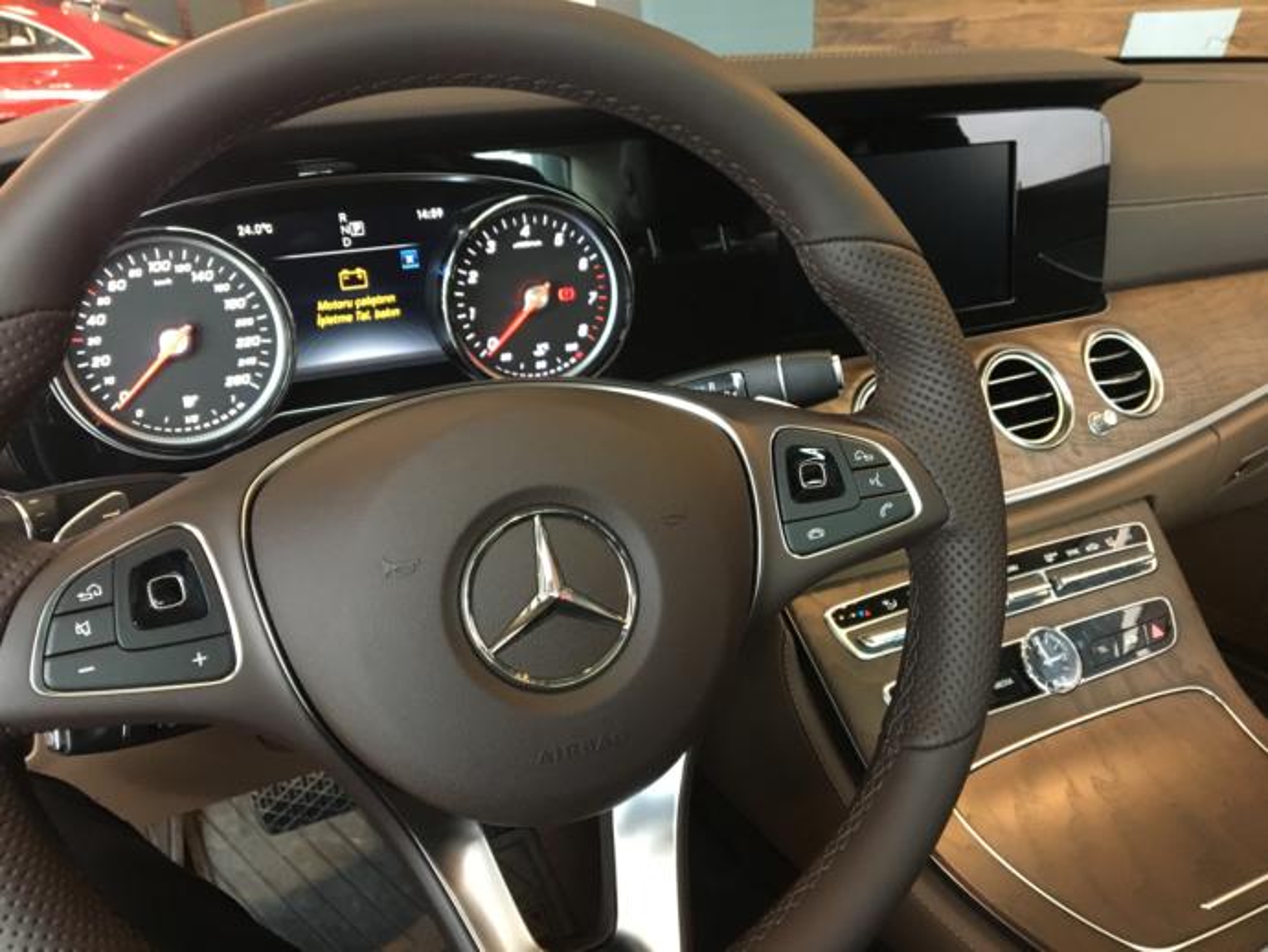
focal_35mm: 29
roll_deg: +1.8
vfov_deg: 48.3
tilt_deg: -22.2
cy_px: 476
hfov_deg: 61.6
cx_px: 634
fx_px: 1063
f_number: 2.2
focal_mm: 4.15
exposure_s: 1/17
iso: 200
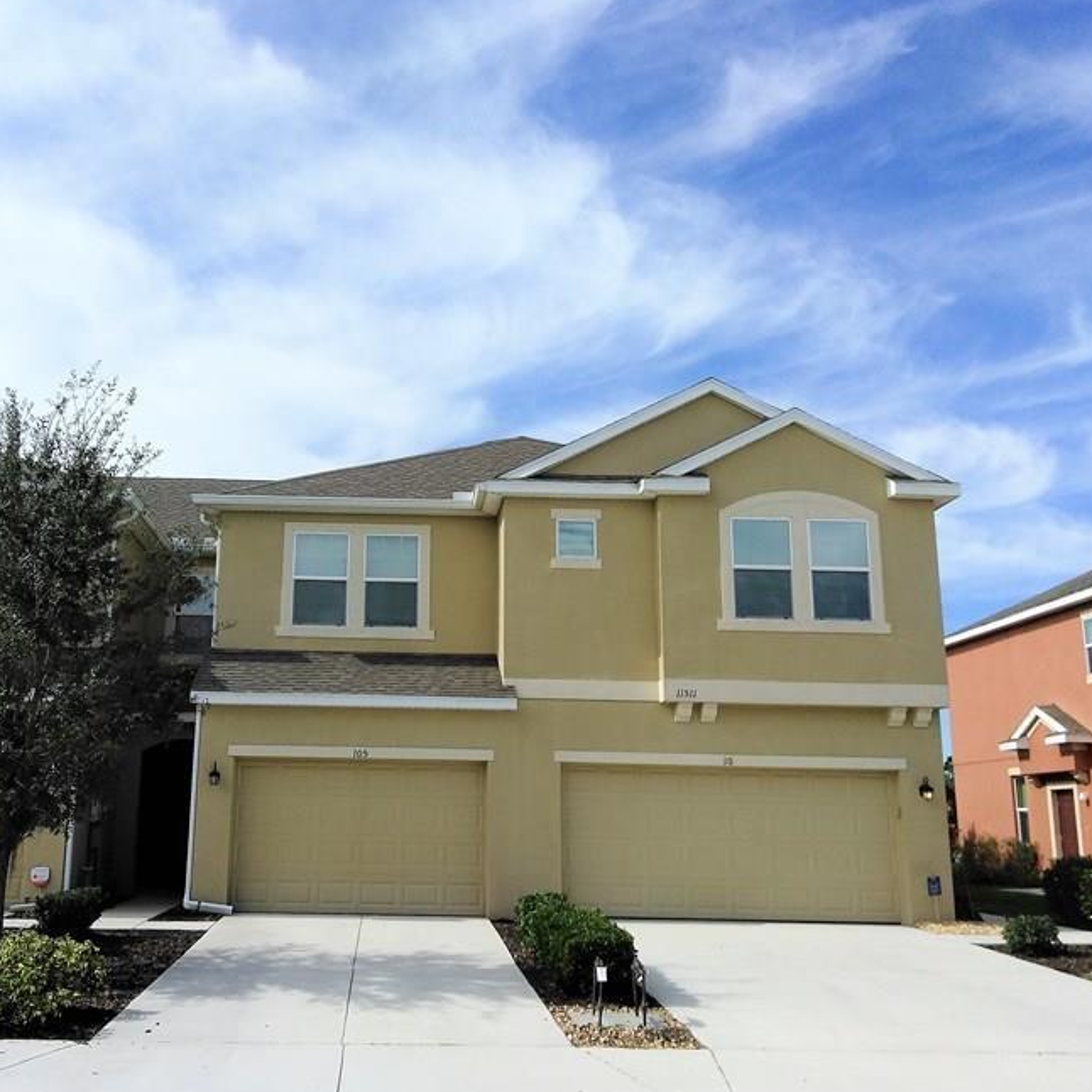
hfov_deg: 56.5
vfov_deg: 57.3
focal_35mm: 28
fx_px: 999
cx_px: 401
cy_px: 549
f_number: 2.2
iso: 101
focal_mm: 3.46
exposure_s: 1/1490
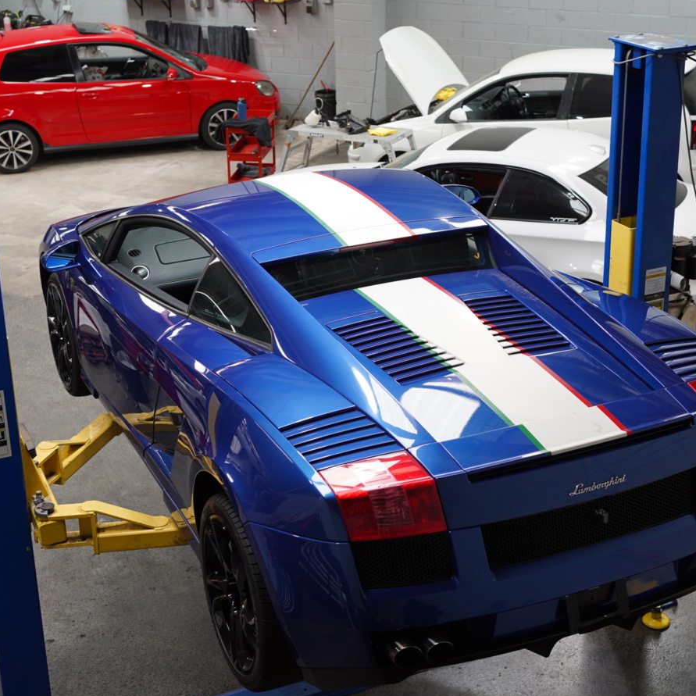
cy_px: 303
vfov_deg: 31.6
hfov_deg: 31.6
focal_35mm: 54
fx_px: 1228
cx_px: 378
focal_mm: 35
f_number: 4
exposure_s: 1/60
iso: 200
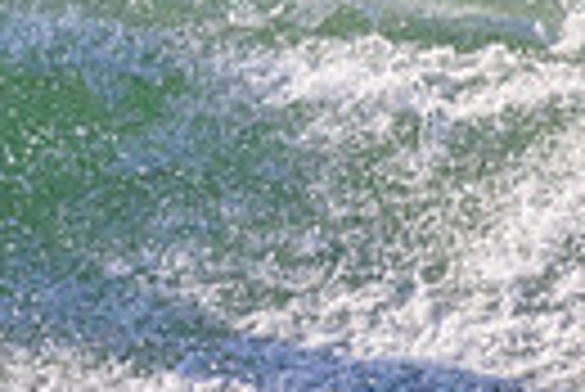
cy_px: -115
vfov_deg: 0.4
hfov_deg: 0.6
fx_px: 57881
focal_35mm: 3558
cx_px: -580
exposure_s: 1/2000
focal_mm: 800
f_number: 11
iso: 1100
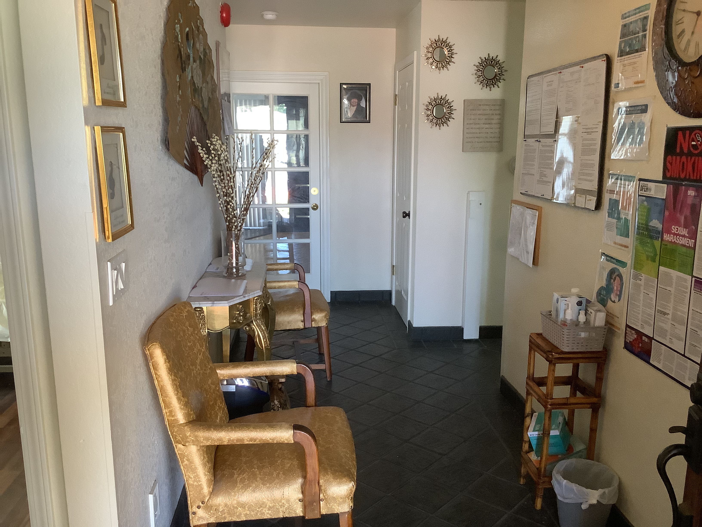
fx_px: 629
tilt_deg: -12.0
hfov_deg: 58.4
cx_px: 351
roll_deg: +1.2
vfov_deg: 45.4
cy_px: 264
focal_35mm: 31
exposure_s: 1/60
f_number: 2.4
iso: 320
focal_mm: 3.3
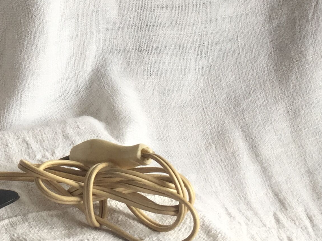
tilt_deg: -19.2
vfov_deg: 17.5
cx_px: -43
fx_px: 772
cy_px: 15
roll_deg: +2.7
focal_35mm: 83
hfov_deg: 22.1
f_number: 2.2
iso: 40
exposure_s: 1/50
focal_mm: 4.15
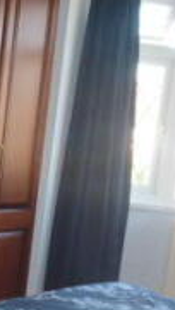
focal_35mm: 84
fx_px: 692
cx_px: -59
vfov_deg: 24.9
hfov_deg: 13.8
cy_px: 251
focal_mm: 4.3
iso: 320
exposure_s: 1/60
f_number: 3.3
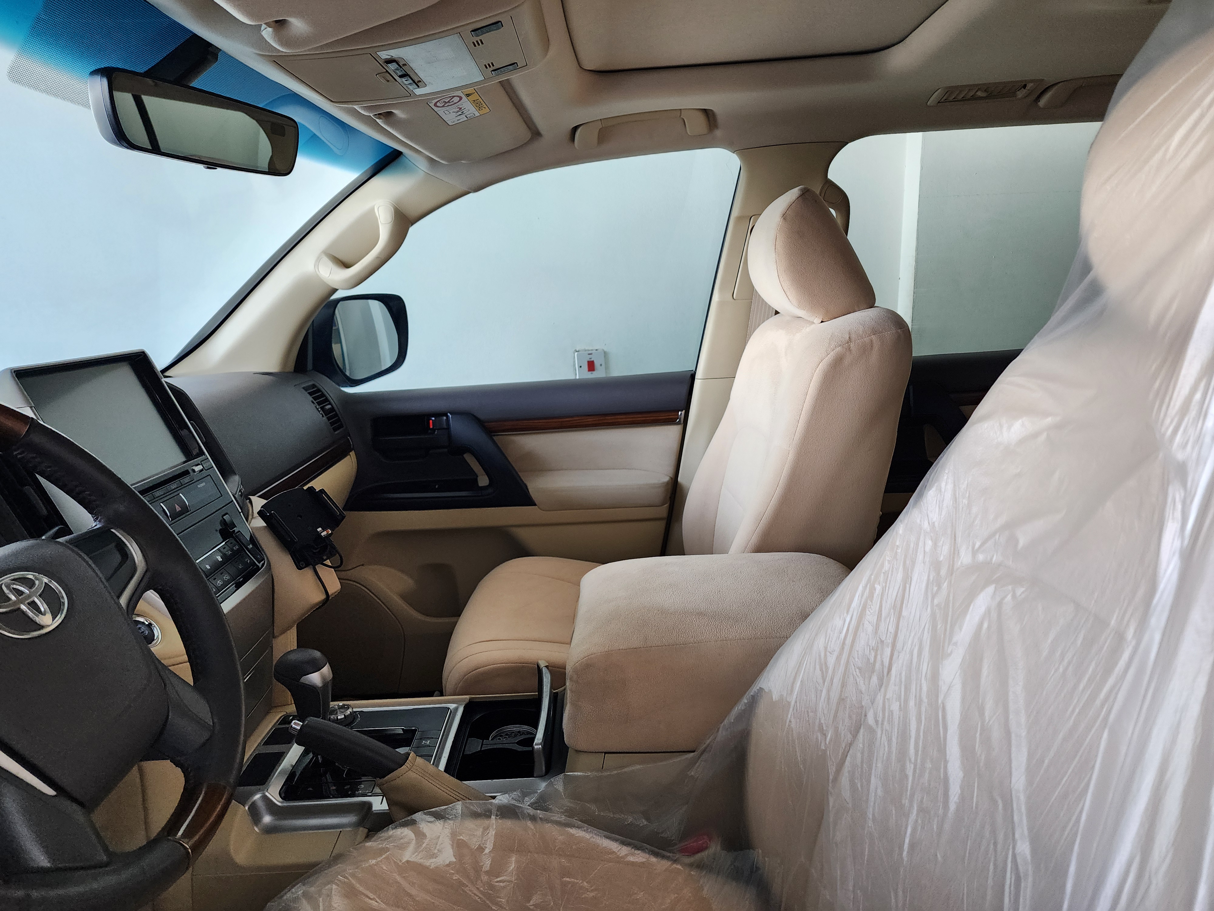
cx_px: 607
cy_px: 456
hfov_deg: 73.9
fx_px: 807
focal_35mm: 23
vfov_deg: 58.9
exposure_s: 1/180
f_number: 1.8
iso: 160
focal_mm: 6.4
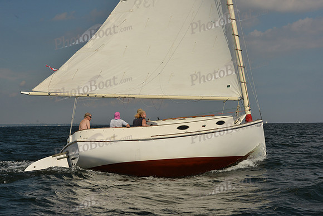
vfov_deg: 19.5
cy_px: 108
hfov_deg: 28.8
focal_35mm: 70
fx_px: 628
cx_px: 162
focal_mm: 70
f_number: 10
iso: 500
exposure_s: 1/1000
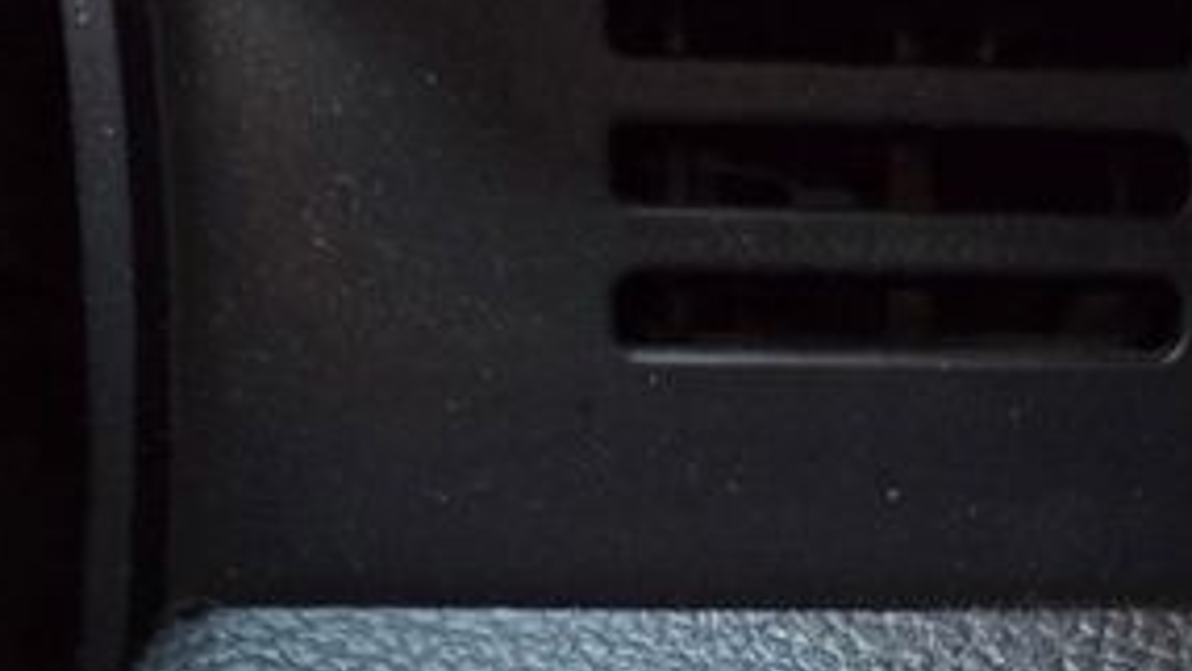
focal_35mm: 56
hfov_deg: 36.6
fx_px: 1770
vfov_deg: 19.2
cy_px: 963
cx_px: 842
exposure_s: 1/100
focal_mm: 5.4
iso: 1250
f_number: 1.8
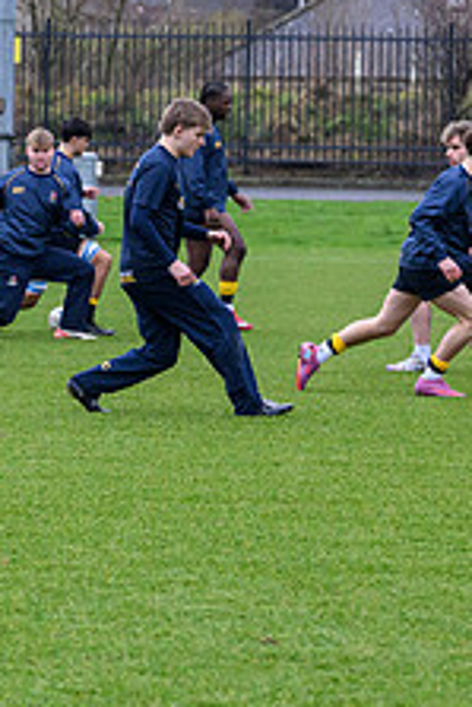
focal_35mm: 325
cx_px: -405
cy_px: 417
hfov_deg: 4.2
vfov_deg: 6.3
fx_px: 6381
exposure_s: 1/1000
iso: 2500
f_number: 5.6
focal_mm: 125
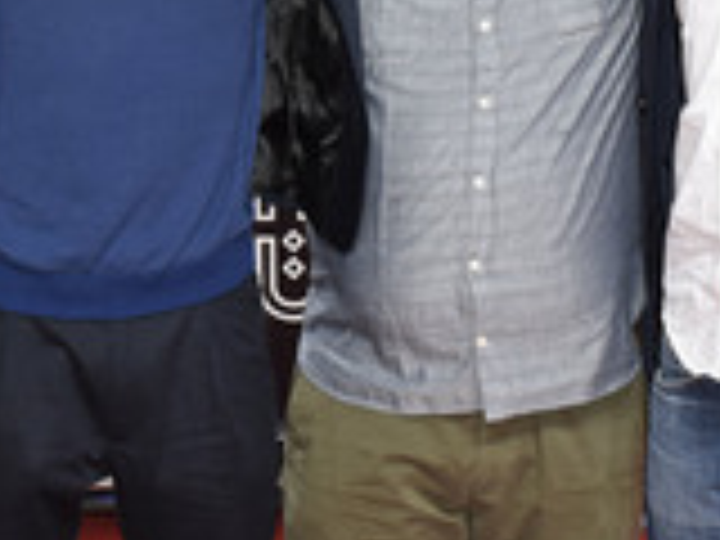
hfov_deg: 13.8
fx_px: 2961
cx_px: 97
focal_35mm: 142
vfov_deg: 10.4
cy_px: 86
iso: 500
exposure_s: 1/160
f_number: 6.3
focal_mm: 35
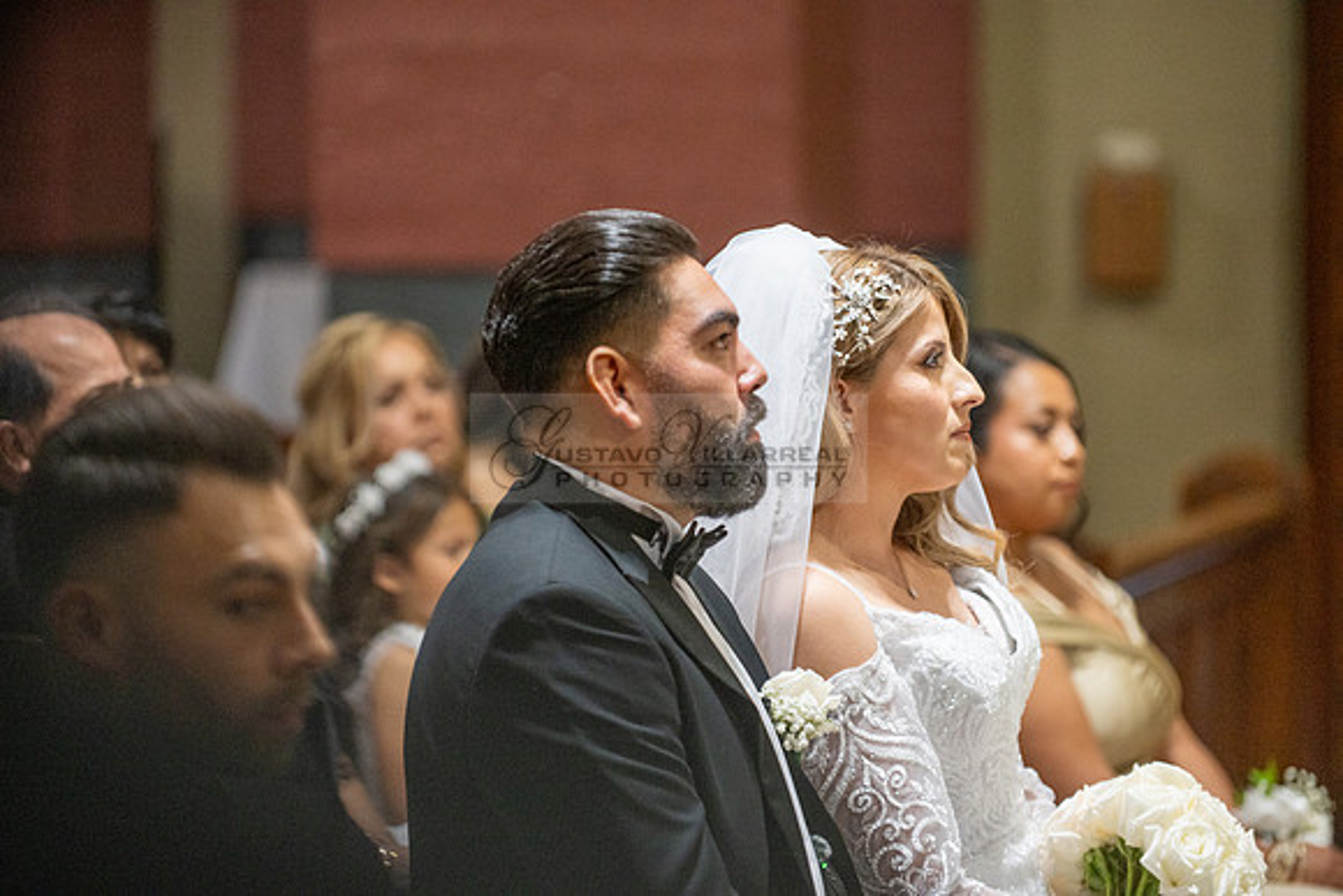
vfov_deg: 6.9
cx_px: 672
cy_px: 448
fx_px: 7463
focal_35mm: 200
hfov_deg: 10.3
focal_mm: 200
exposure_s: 1/320
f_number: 2.8
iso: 3200
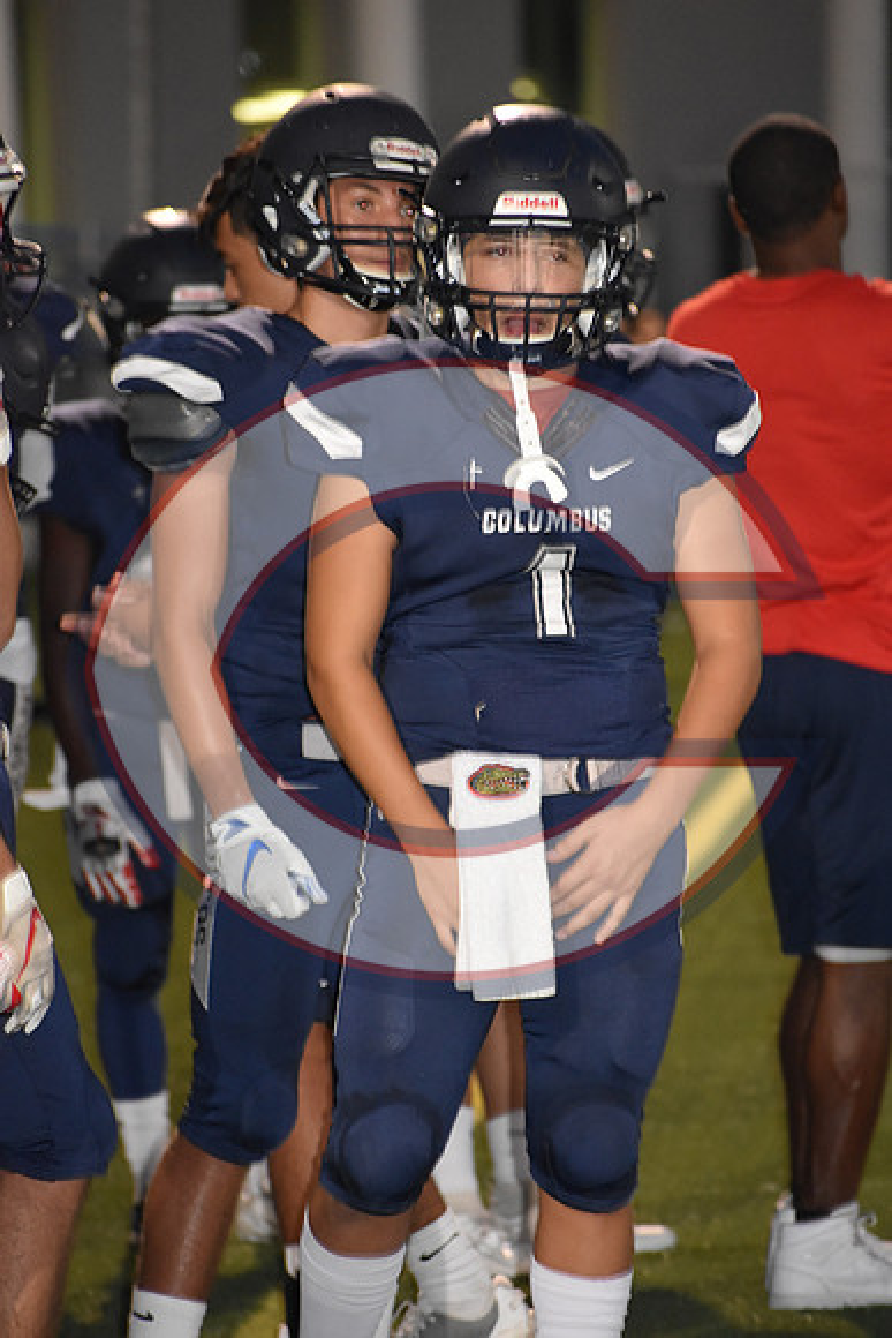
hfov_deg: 4.4
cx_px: 446
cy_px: 669
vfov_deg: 6.5
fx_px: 11700
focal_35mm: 315
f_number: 5.6
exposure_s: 1/60
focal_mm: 210
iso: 2800
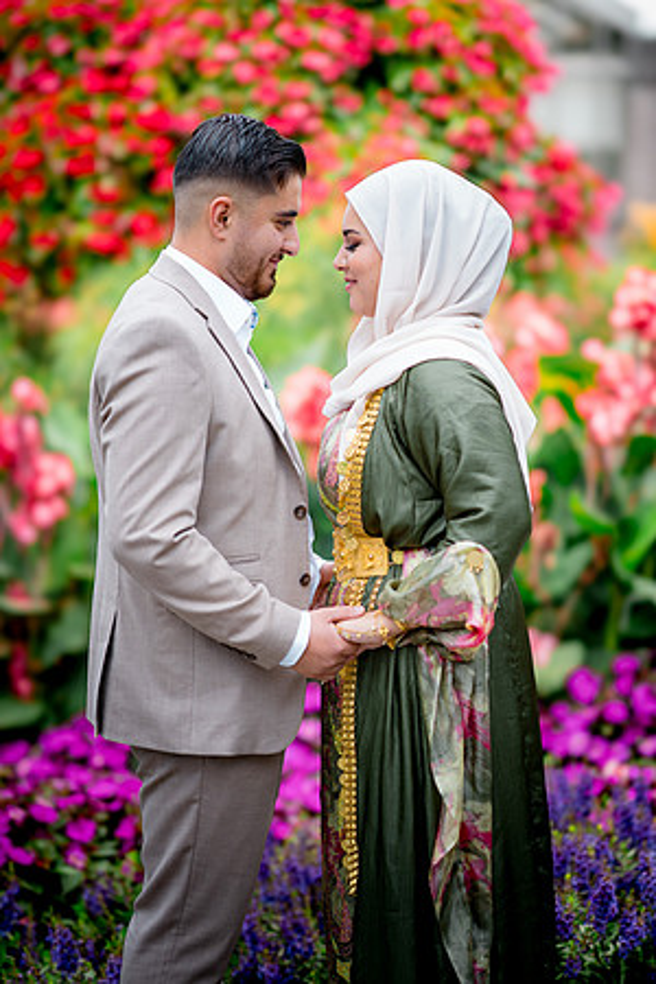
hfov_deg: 16.1
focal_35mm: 85
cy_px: 492
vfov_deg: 23.9
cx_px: 328
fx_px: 2323
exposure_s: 1/2000
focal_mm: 85
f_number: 1.4
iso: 100
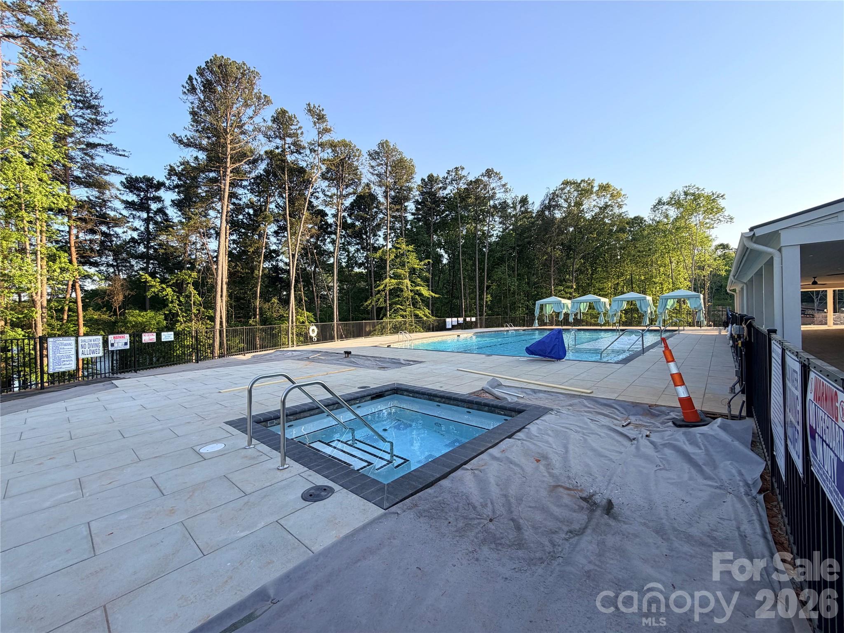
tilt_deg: +0.3
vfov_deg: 85.7
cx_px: 422
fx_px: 341
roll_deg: +0.9
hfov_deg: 102.1
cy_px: 316
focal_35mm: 14
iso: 64
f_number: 2.2
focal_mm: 2.22
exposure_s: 1/502
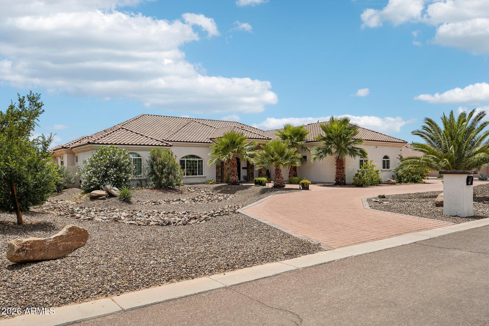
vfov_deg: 49.5
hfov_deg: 69.4
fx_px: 353
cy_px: 163
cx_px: 244
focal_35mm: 26
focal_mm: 26
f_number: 8
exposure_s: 1/1250
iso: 400
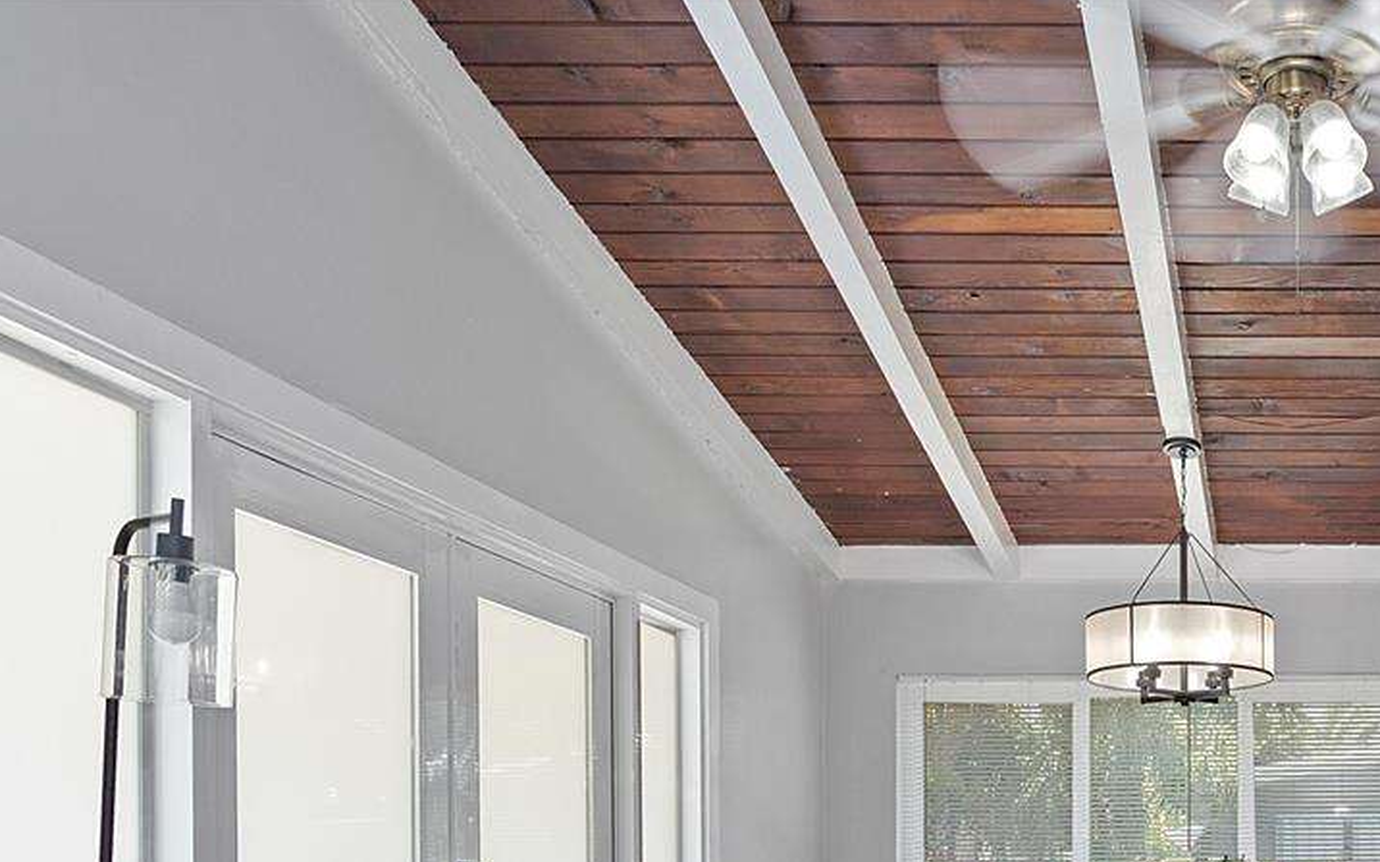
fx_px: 1542
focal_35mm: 41
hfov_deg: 43.2
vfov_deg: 27.6
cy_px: 1022
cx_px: 1295
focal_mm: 18
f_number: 7.1
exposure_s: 1/13
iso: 320
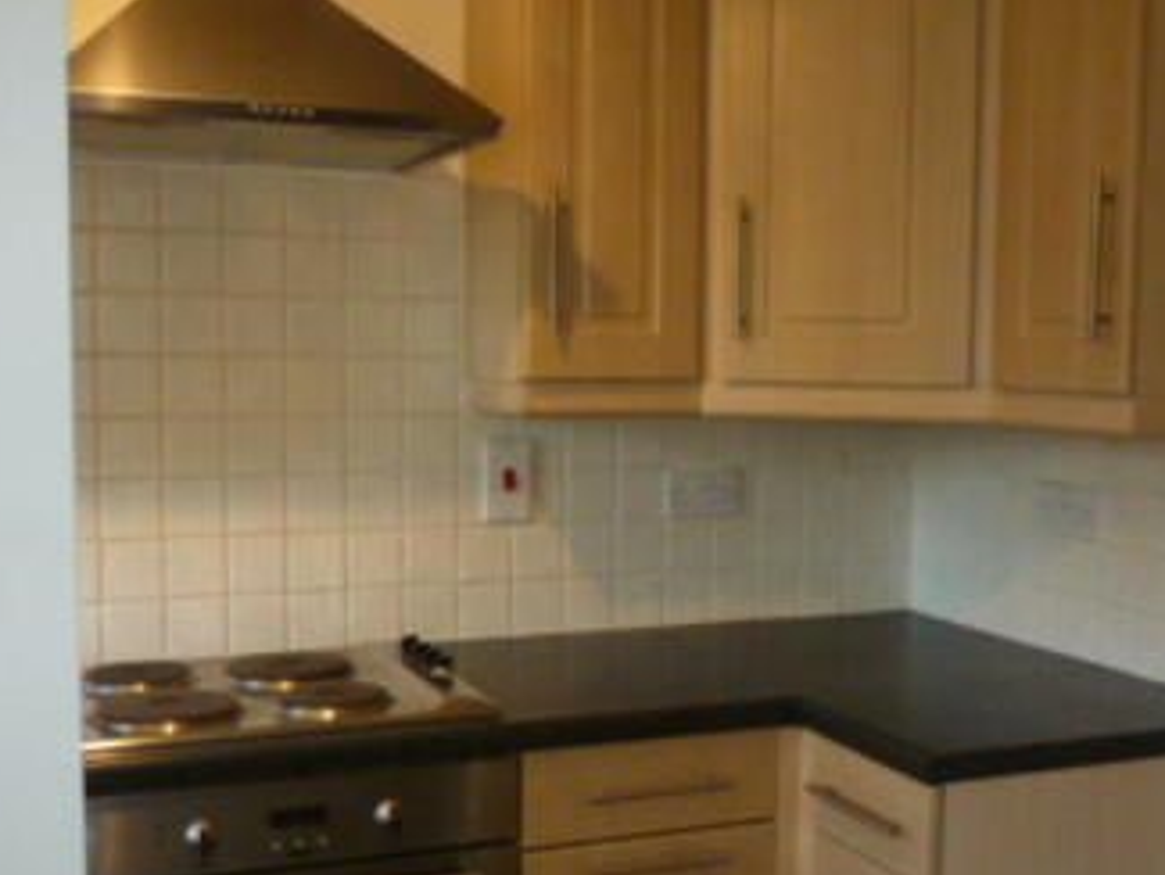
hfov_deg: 43.8
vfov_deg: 33.6
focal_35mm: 43
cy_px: 489
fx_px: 1448
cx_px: 643
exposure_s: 1/60
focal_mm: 4.3
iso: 320
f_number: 3.3
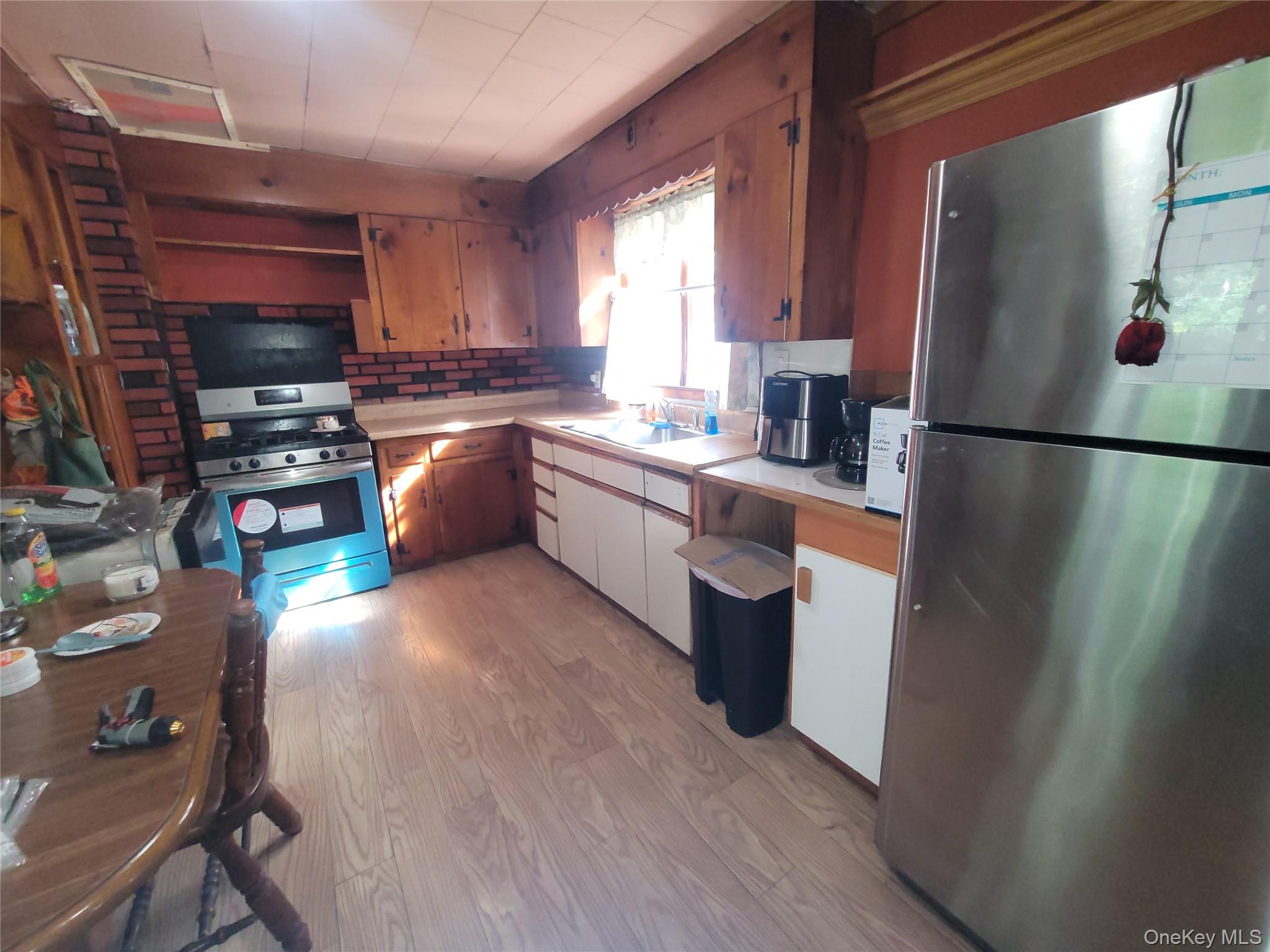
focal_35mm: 13
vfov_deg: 89.9
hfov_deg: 106.2
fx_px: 477
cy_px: 476
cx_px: 635
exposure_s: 1/40
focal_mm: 2.2
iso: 400
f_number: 2.2
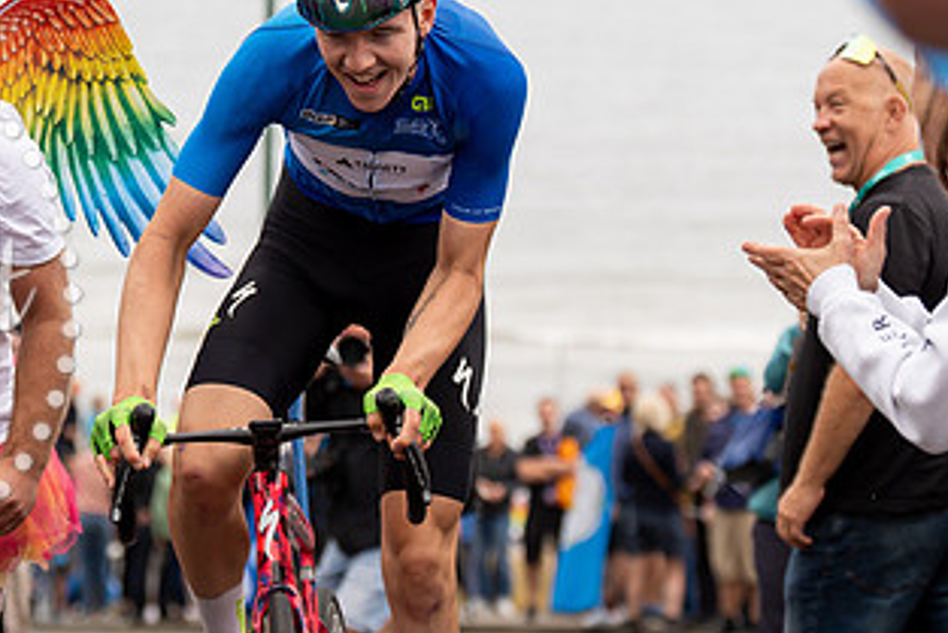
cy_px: 40
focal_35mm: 202
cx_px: 422
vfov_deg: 6.8
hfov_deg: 10.2
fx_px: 5322
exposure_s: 1/1000
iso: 320
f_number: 3.5
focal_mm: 89
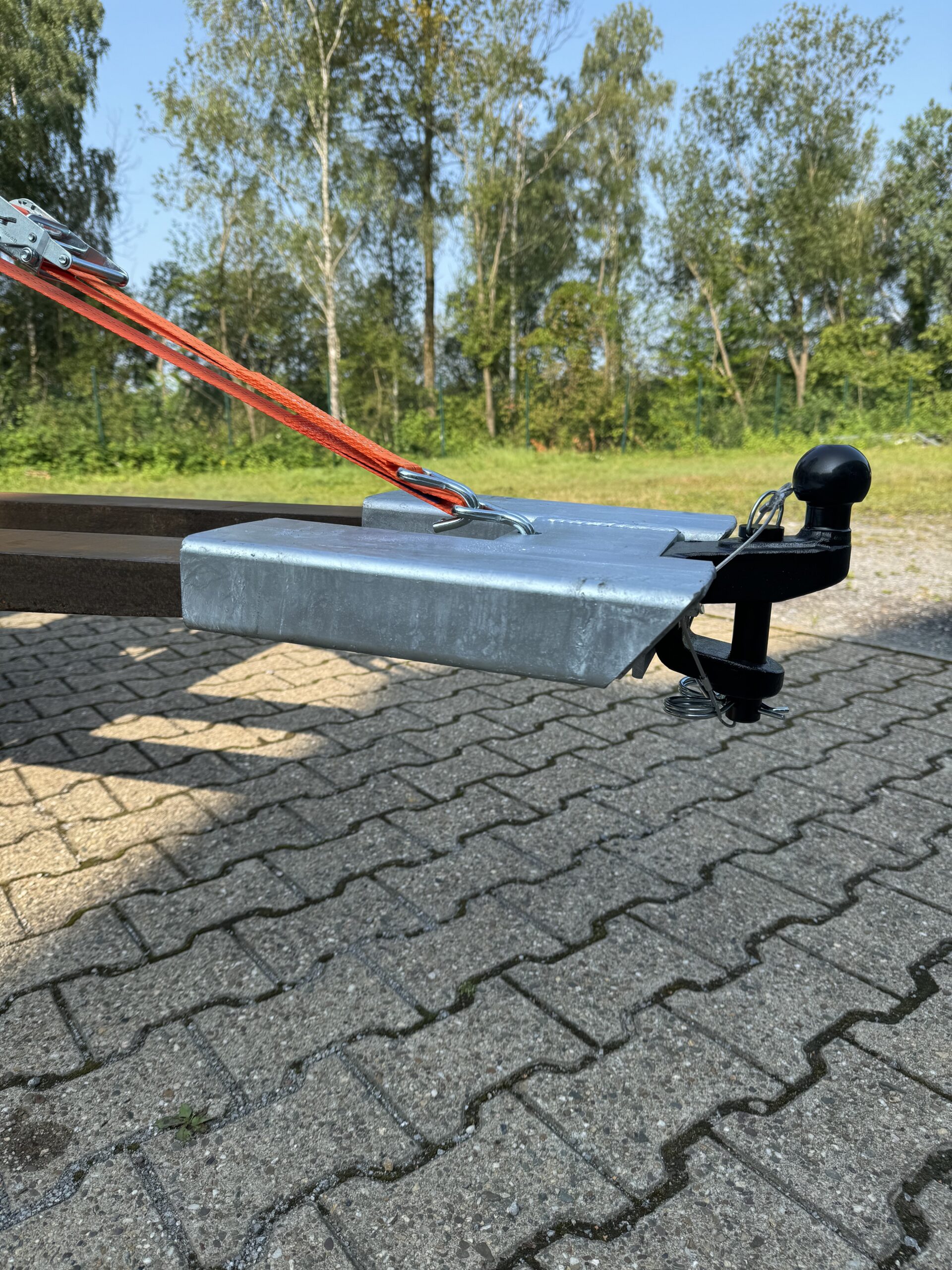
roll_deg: +0.2
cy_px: 635
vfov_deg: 71.6
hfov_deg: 56.8
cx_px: 476
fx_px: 880
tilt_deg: -13.2
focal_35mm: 24
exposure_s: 1/1721
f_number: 1.78
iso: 80
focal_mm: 6.76
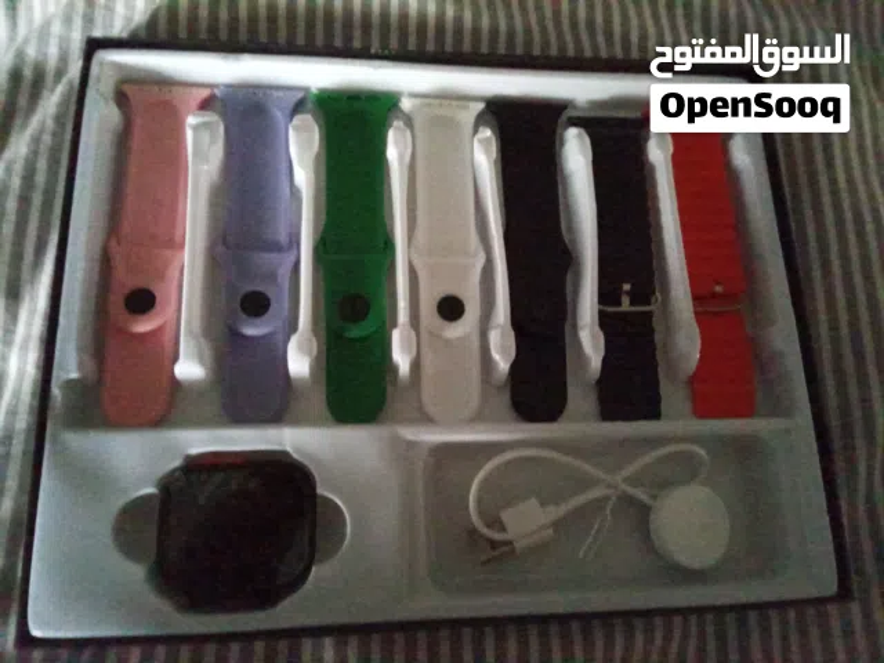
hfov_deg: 69.4
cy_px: 332
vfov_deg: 54.9
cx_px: 442
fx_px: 638
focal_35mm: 25
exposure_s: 1/12.5
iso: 6400
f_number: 1.8
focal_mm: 3.64
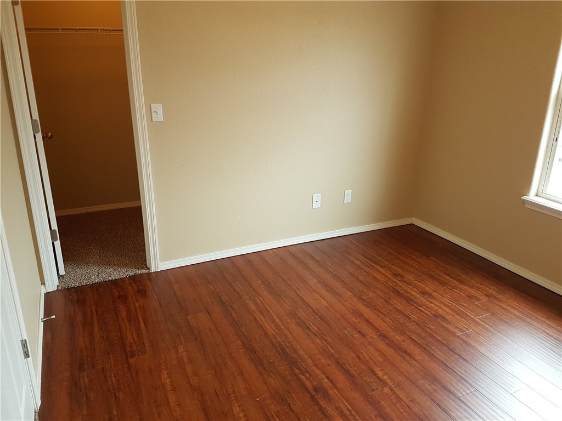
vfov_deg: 53.1
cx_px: 281
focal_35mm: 26
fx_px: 422
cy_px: 210
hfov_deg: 67.3
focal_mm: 4.2
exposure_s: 1/60
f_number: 1.7
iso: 160
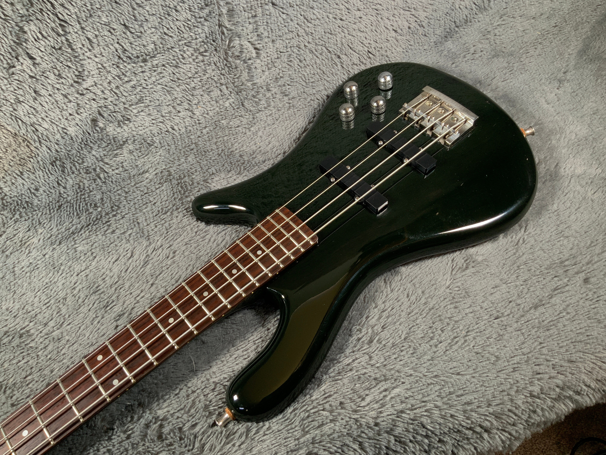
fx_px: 508
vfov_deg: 48.2
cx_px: 303
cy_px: 228
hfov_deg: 61.7
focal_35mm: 29
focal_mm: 3
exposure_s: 1/78
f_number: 1.8
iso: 64
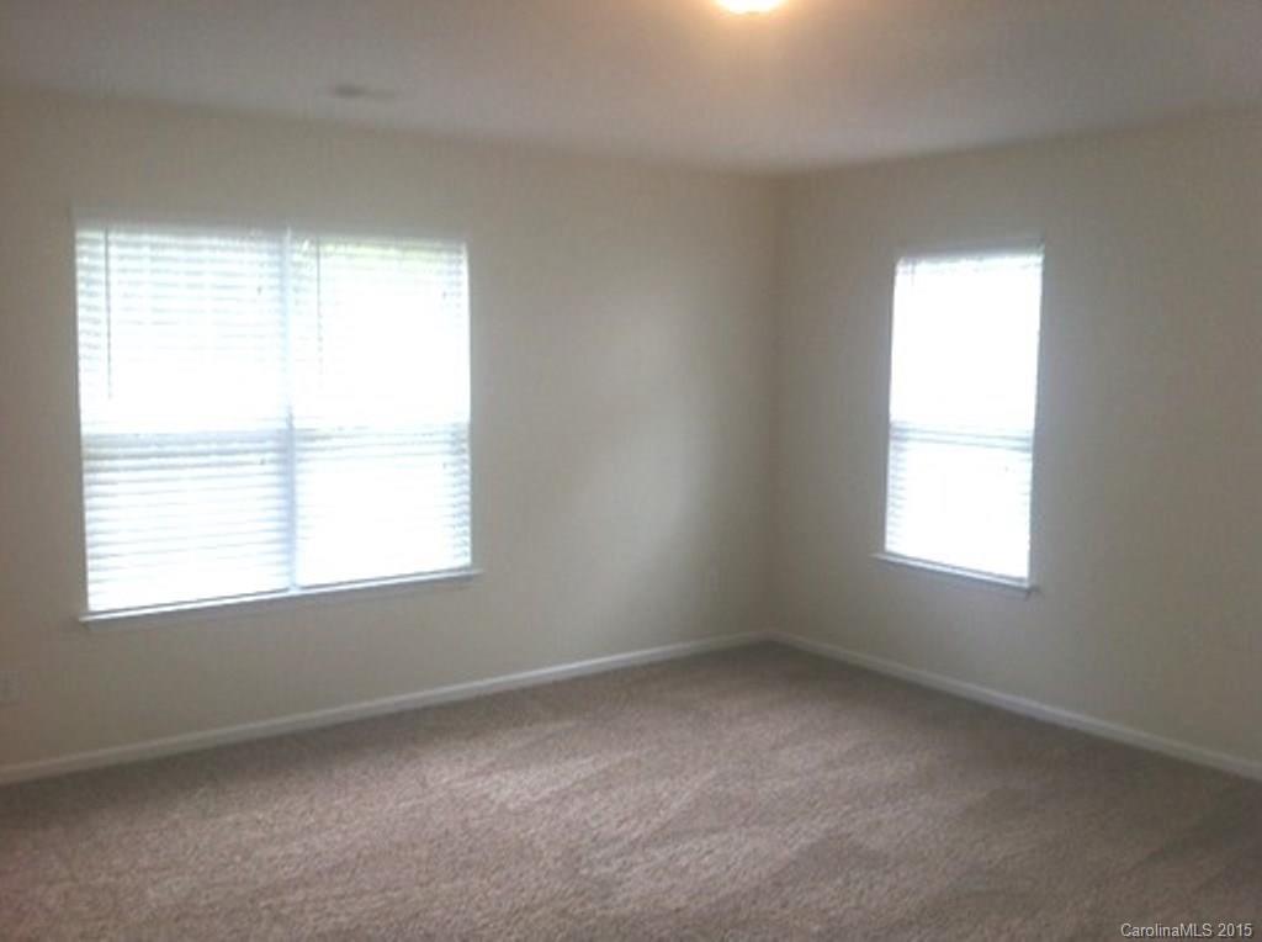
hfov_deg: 52.7
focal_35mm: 35
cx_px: 631
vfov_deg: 40.6
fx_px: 1274
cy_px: 471
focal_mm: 3.85
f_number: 2.8
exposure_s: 1/20
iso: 80
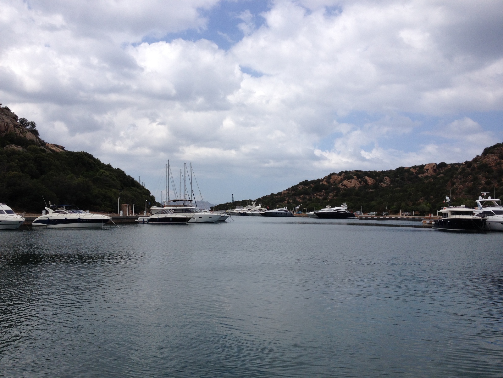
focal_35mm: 35
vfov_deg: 40.7
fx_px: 509
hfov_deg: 52.6
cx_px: 252
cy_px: 189
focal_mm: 4.28
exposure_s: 1/2632
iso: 50
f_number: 2.4
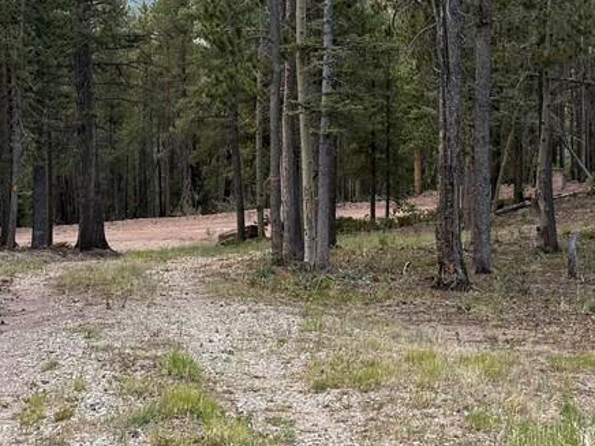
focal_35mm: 88
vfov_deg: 16.7
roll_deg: -0.5
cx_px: 302
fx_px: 1513
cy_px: 143
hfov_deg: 22.3
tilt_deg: -3.7
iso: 100
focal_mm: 6.76
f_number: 1.78
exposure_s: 1/1139
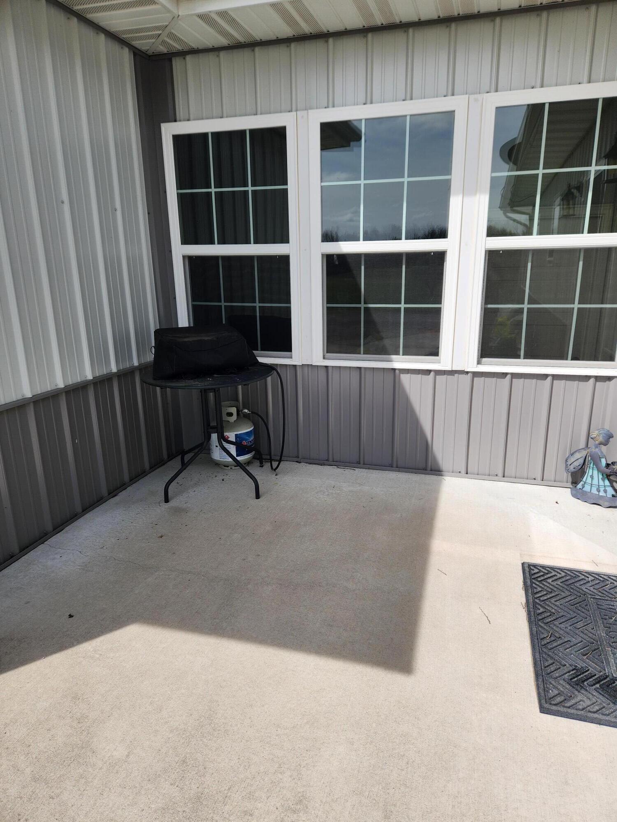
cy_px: 411
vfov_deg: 73.9
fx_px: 547
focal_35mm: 23
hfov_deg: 58.9
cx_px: 308
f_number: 1.8
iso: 20
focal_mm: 5.4
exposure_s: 1/1606
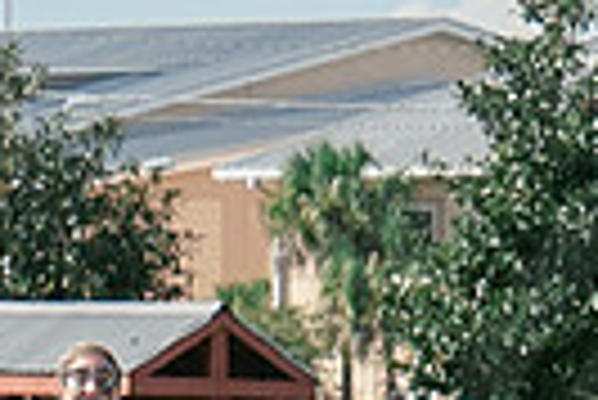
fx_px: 16130
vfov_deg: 1.4
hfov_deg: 2.1
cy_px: 825
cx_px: 1930
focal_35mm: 970
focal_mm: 70
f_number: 5.6
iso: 250
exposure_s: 1/1000
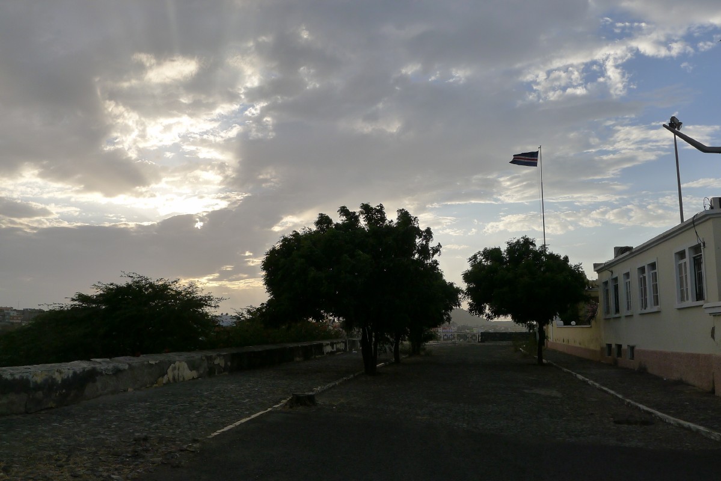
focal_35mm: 30
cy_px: 240
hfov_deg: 61.9
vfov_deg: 43.6
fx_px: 601
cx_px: 360
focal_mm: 6.4
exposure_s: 1/640
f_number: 4
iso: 125
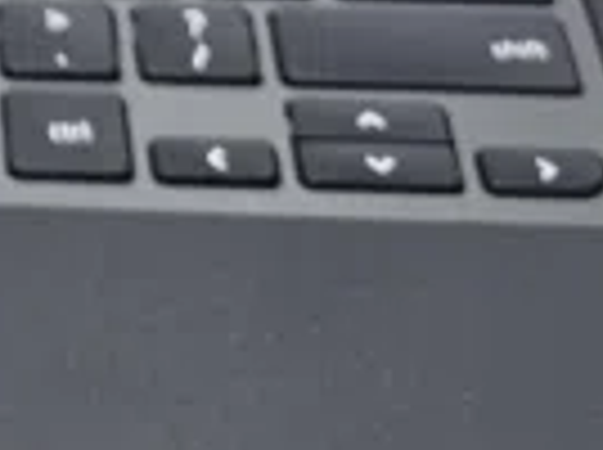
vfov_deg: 12.1
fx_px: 1913
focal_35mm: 110
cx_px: -382
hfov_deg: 16.0
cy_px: -423
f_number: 1.7
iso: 80
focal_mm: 6.3
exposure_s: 1/101
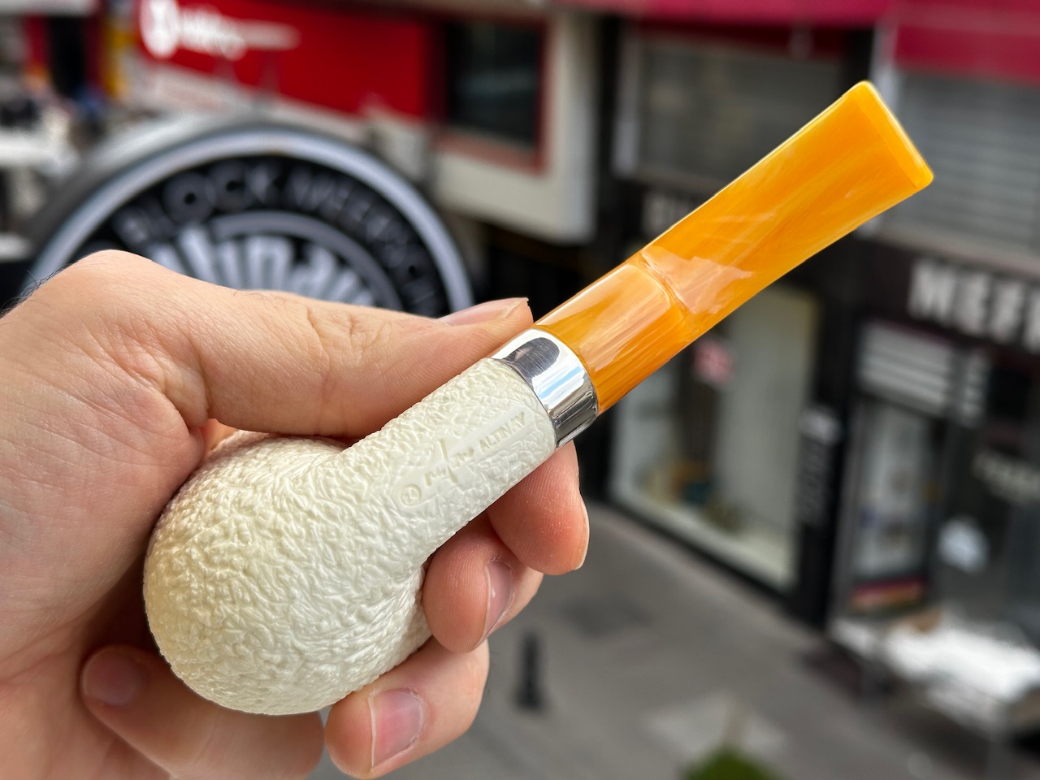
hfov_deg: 39.7
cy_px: 390
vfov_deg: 30.3
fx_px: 1442
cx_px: 520
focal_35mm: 48
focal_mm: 6.86
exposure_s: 1/307
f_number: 1.78
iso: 64
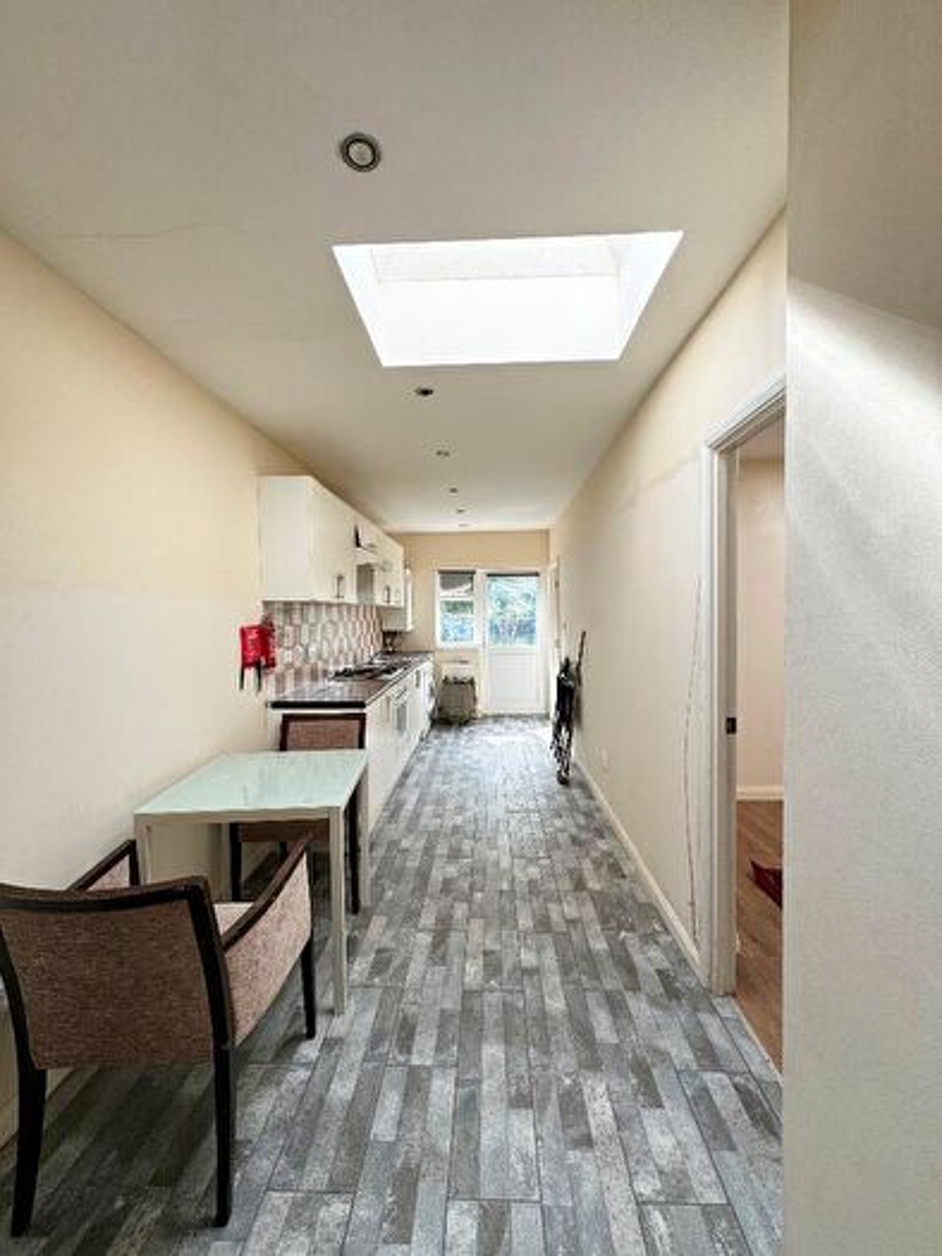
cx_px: 471
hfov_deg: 85.7
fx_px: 508
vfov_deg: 102.1
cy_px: 628
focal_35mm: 14
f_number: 2.2
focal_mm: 2.2
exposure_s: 1/141
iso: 40
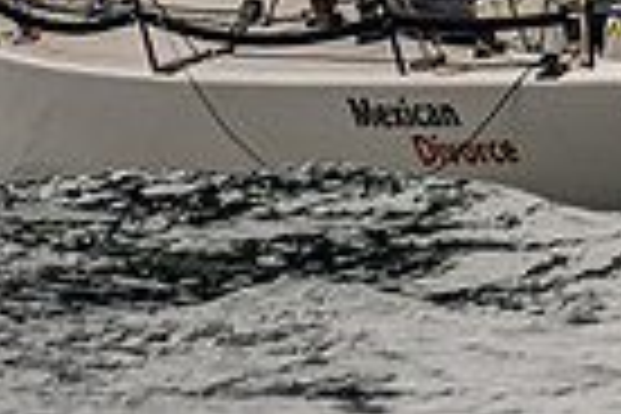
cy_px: -250
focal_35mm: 1126
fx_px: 19422
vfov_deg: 1.2
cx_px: 1095
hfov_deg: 1.8
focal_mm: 200
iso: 250
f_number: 6.3
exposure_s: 1/1250
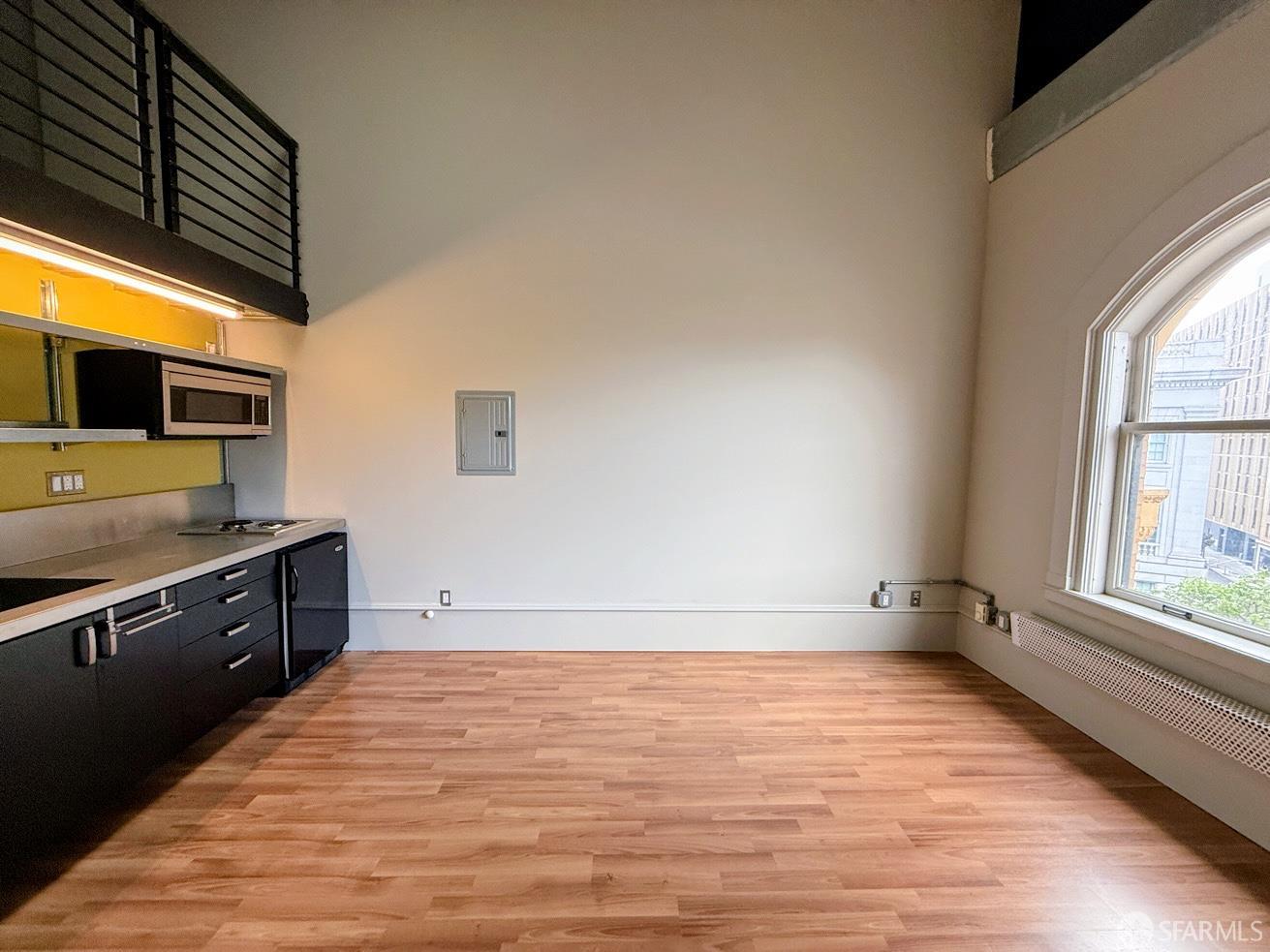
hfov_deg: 102.1
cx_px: 635
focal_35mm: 14
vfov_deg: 85.7
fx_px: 514
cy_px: 476
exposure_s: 1/120
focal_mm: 2.22
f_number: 2.2
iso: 160
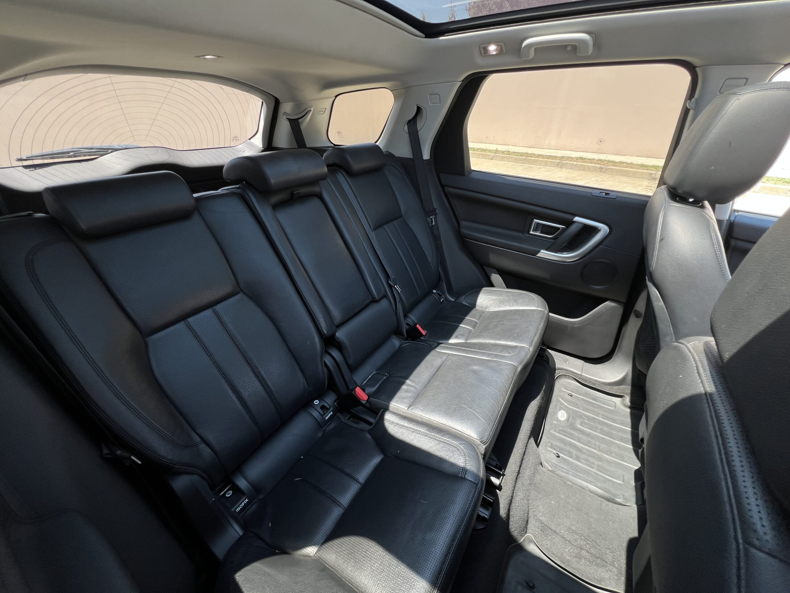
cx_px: 395
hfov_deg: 106.2
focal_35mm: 13
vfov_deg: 89.9
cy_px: 296
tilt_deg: -32.1
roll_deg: +0.1
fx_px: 297
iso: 40
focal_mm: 1.57
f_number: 1.8
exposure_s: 1/99
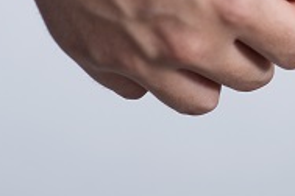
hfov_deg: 6.5
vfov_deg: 4.4
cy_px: 47
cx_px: 435
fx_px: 2573
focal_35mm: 314
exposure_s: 1/200
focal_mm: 85
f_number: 3.5
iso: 64
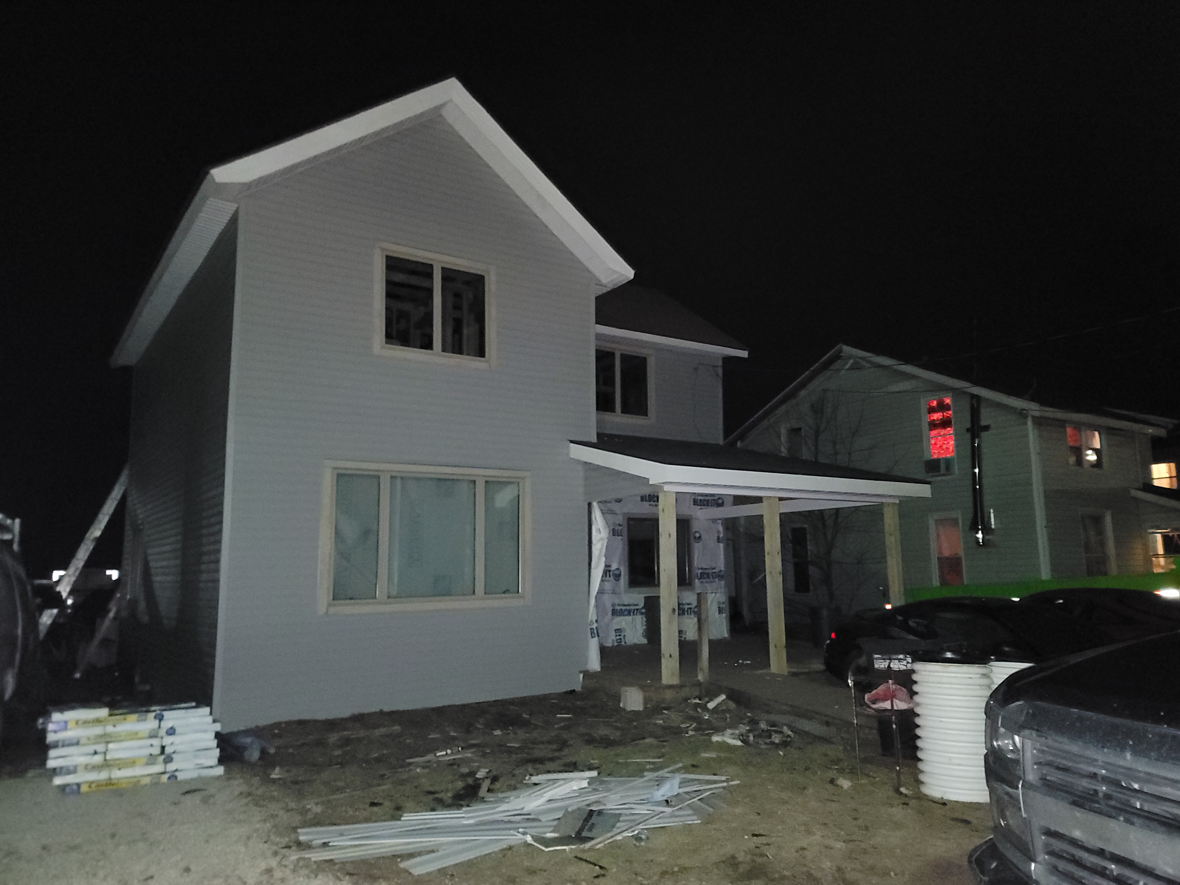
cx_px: 590
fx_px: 852
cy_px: 442
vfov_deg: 54.9
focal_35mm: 25
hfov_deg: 69.4
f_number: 1.8
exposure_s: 1/6
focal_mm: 7
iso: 1250
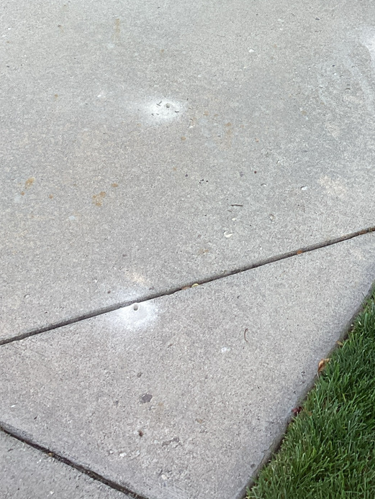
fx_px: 967
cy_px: 6
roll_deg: -0.2
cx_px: 212
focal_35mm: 67
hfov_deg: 21.9
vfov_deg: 27.4
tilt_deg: -22.5
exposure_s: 1/166
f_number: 2.4
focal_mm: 3.3
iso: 25
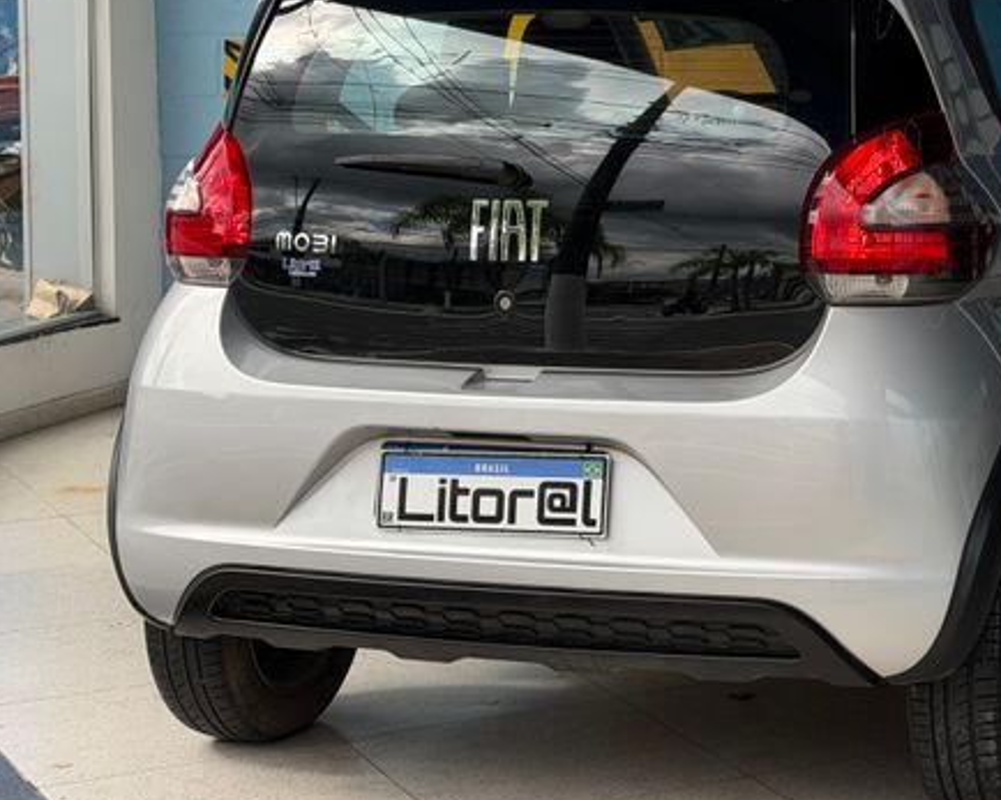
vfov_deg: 18.4
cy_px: 279
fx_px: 2458
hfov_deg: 22.7
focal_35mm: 83
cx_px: 812
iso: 64
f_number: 1.78
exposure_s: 1/1678
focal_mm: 6.76
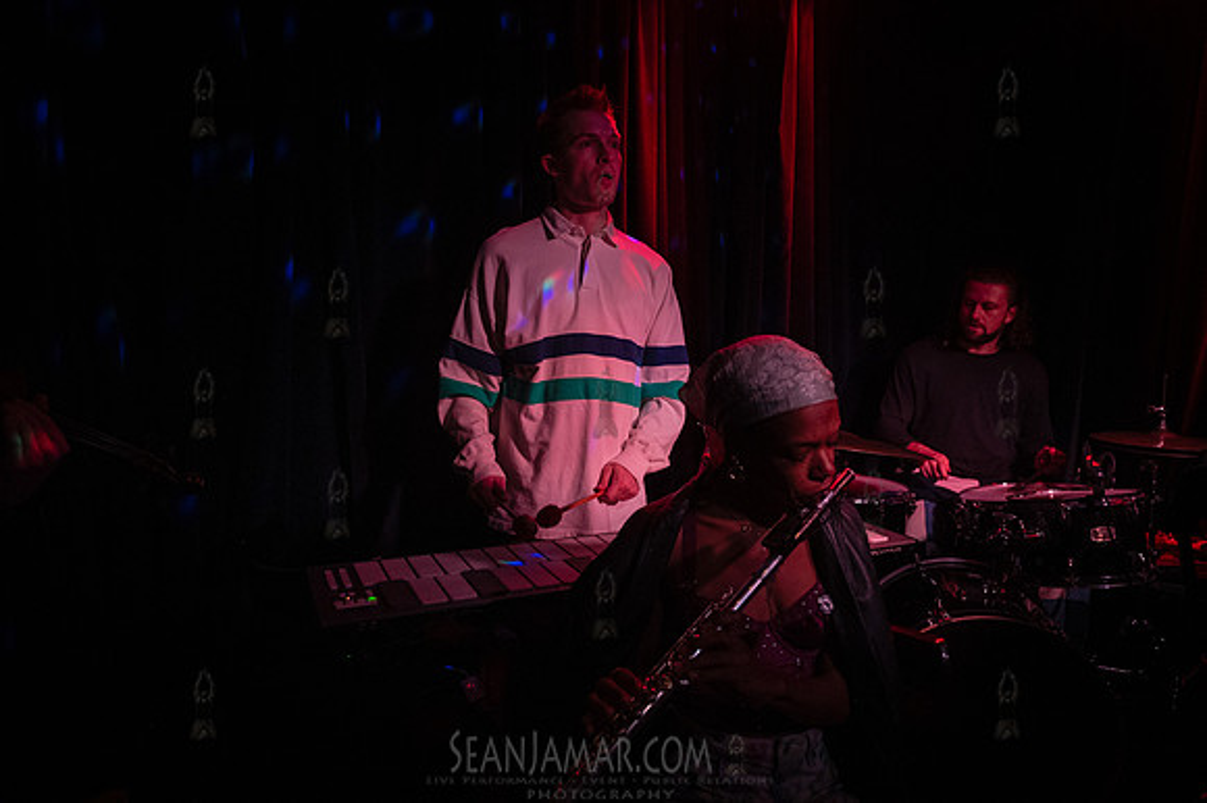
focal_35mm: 24
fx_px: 804
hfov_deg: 73.8
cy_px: 402
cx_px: 604
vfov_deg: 53.1
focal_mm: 24
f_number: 3.5
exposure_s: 1/320
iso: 10000
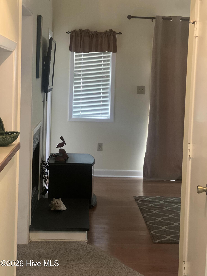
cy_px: 138
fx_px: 614
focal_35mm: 77
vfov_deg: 25.3
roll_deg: -2.5
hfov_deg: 19.1
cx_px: 104
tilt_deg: -5.3
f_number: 2.8
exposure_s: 1/15
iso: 500
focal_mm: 9
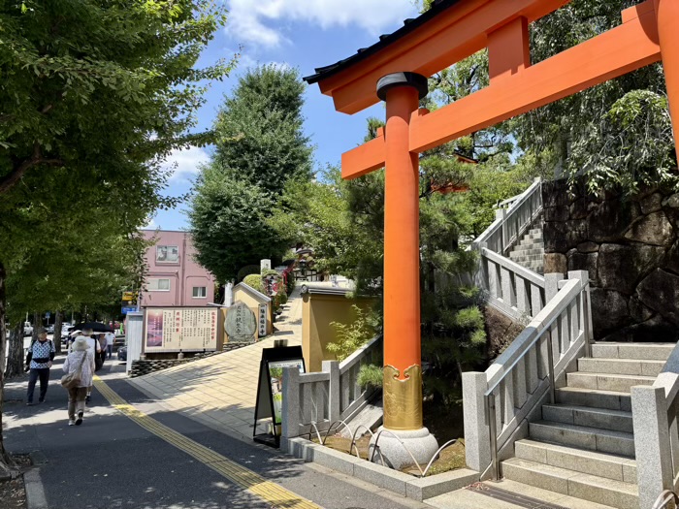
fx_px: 510
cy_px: 254
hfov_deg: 67.3
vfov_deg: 53.1
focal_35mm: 26
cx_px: 340
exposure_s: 1/1783
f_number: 1.6
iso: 50
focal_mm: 5.96
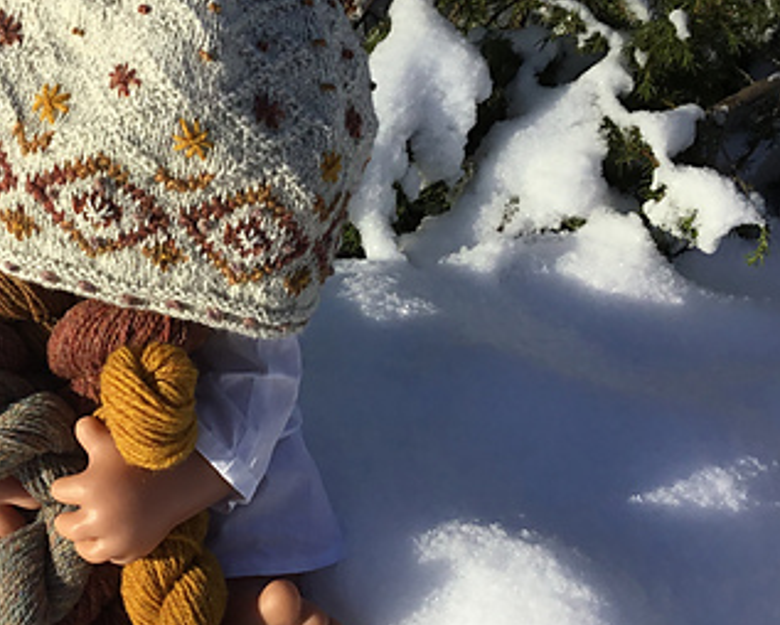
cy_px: 322
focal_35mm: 61
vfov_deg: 25.0
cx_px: 138
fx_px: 1409
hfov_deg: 30.1
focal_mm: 3.3
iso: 25
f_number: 2.4
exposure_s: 1/1852
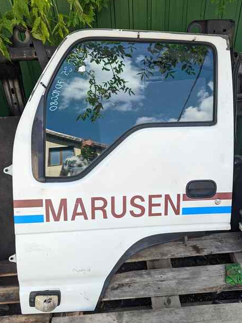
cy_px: 162
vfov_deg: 69.4
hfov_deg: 54.9
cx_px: 124
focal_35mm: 25
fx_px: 233
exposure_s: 1/460
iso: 64
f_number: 1.85
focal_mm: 6.81
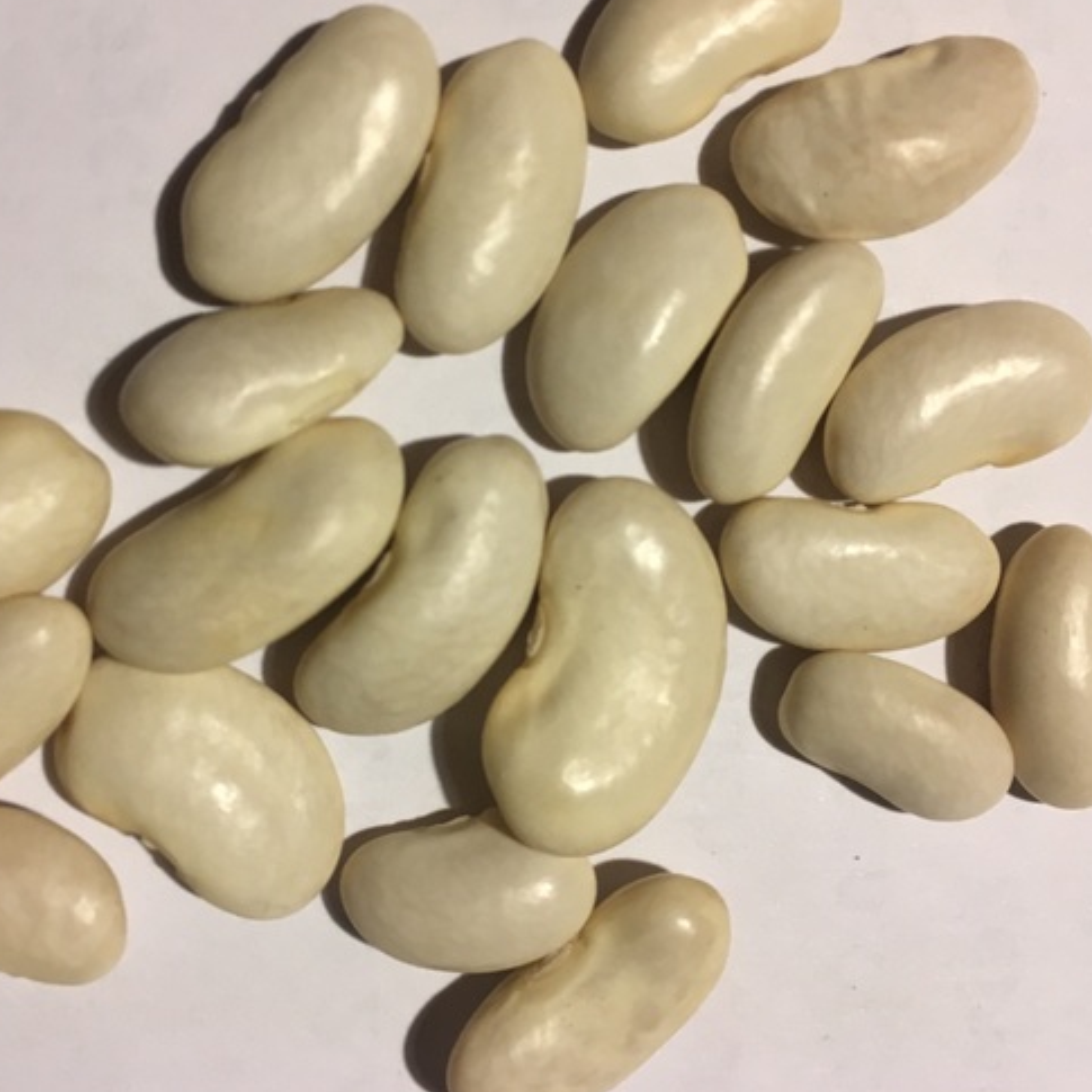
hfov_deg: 44.9
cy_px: 519
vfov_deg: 44.9
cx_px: 502
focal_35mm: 37
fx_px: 1321
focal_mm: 4.15
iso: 80
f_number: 2.2
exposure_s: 1/33
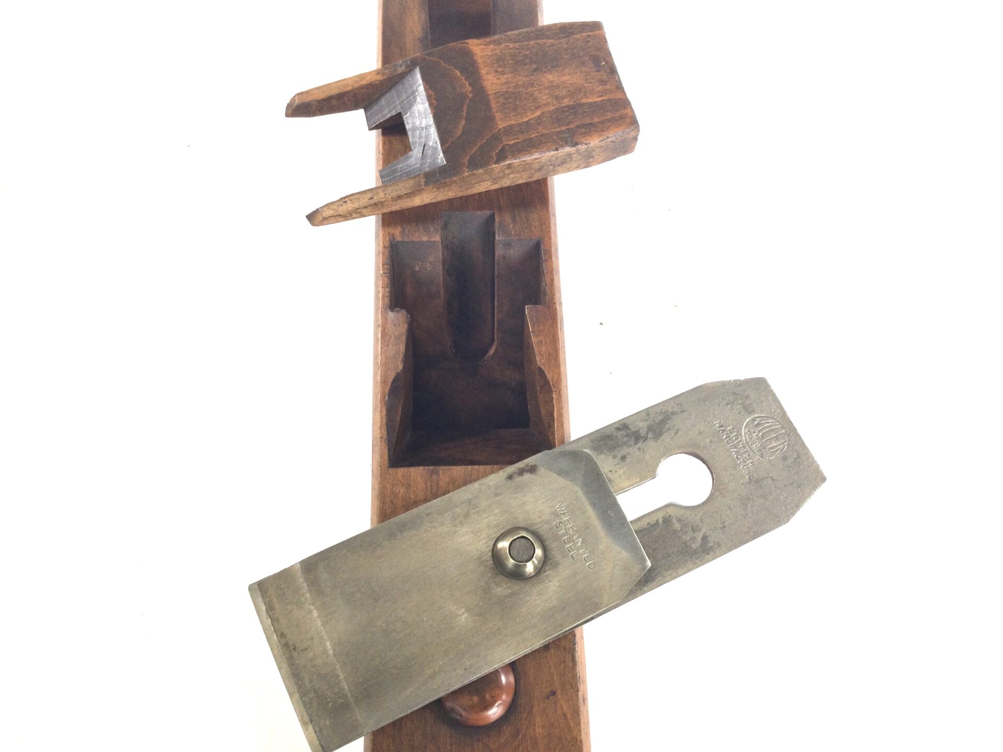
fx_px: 898
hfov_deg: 58.4
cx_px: 502
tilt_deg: -69.0
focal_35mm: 31
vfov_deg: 45.4
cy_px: 376
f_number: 2.4
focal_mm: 3.3
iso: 40
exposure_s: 1/100
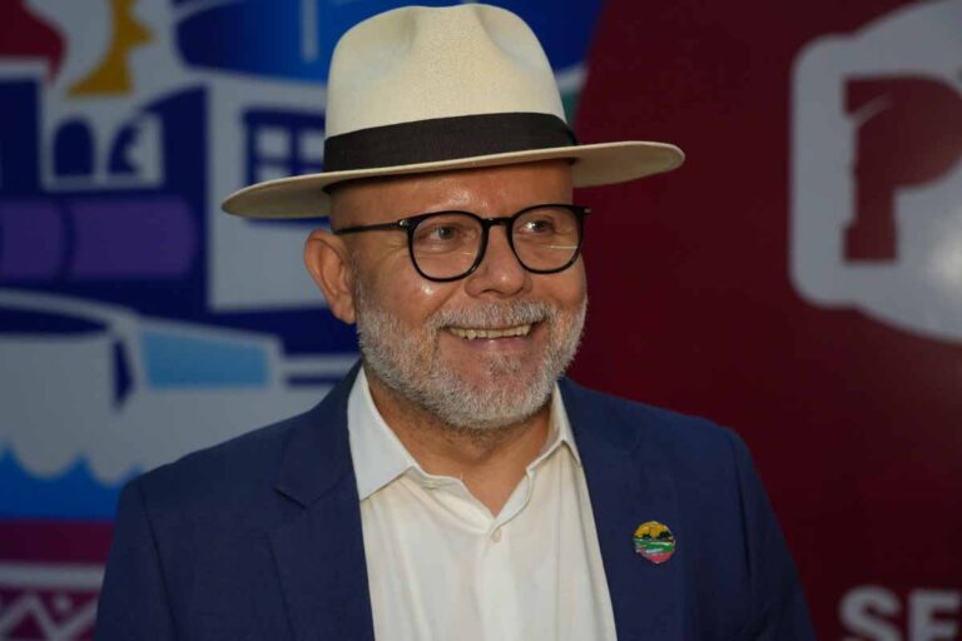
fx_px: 1657
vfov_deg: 21.9
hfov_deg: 32.4
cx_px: 481
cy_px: 320
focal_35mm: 62
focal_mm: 62
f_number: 4
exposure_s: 1/60
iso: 4000
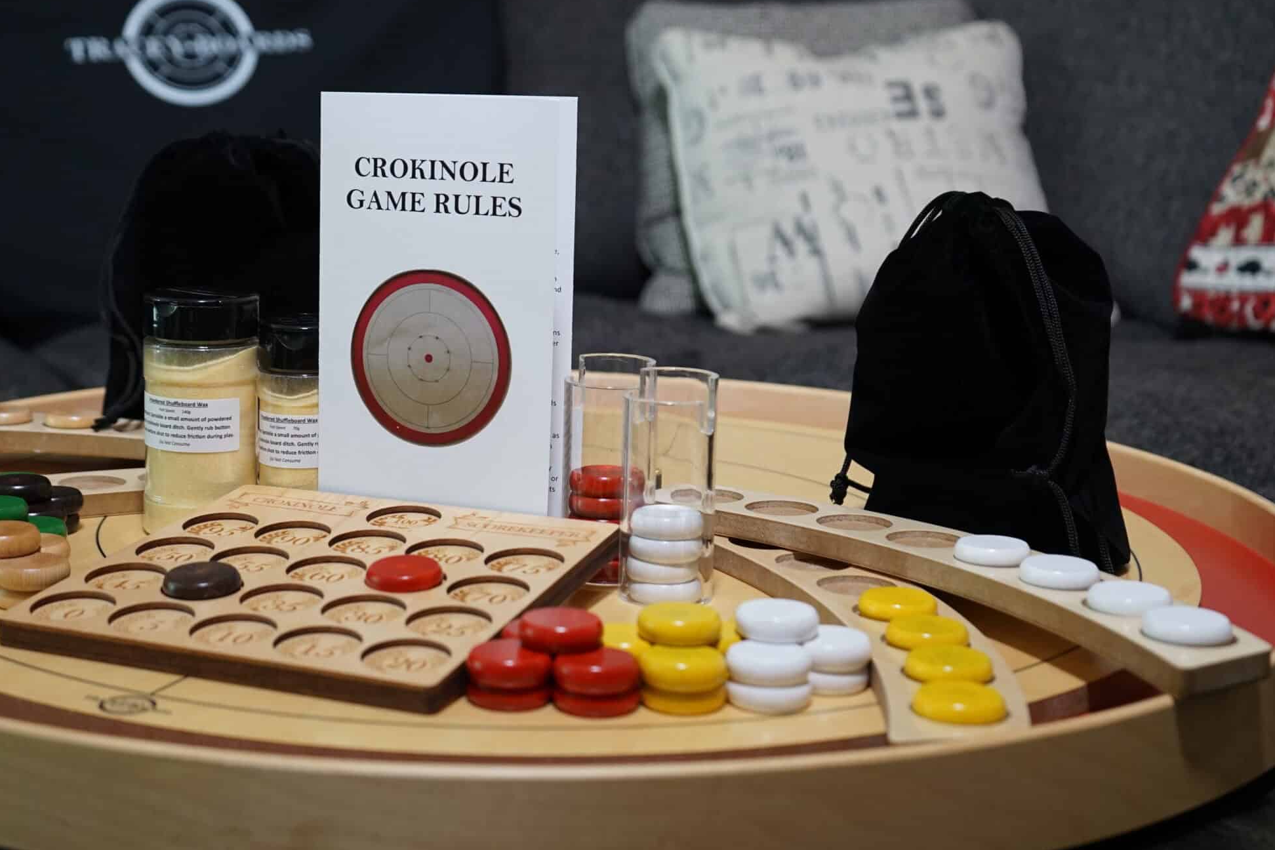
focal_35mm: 54
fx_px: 1912
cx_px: 523
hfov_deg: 36.8
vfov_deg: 25.0
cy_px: 310
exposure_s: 1/60
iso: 1000
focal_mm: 41
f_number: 4.5
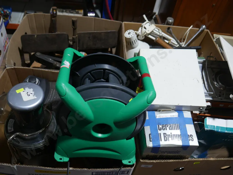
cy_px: 88
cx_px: 116
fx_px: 215
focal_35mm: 32
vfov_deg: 44.2
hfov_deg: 56.8
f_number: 3.6
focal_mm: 16
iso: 200
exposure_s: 1/60
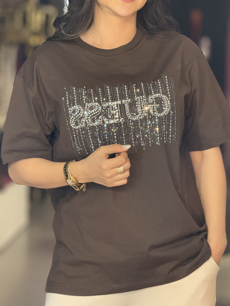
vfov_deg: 16.4
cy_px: 153
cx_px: 115
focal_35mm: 120
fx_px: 1063
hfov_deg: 12.3
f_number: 2.8
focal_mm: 15.66
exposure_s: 1/50
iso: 320
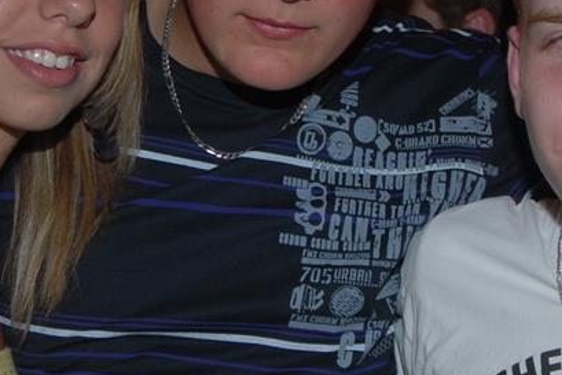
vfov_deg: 13.6
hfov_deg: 20.2
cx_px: 218
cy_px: 147
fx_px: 1577
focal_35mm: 101
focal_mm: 24
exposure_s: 1/8
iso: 200
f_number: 5.6
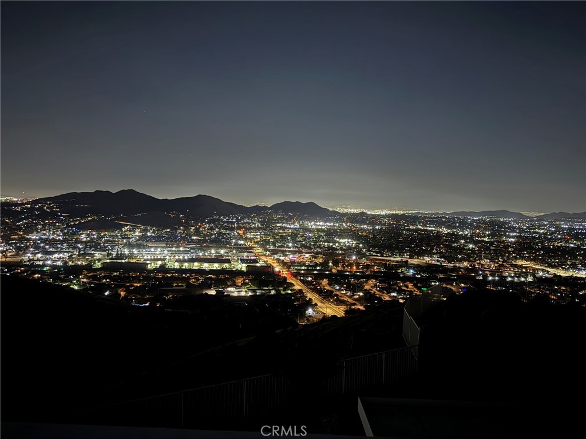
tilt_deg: -2.3
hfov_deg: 71.6
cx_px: 293
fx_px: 406
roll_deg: -1.5
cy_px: 220
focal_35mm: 24
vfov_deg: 56.8
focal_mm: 6.76
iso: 2500
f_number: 1.78
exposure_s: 1/9
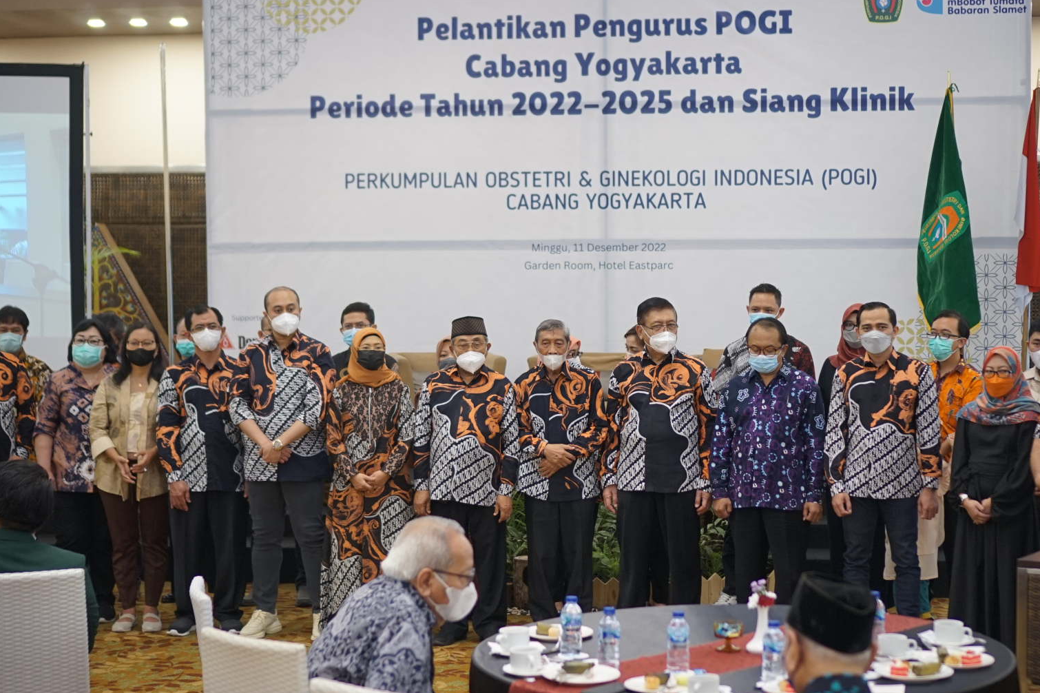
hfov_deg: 32.4
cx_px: 584
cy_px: 366
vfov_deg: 21.9
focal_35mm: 62
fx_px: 1791
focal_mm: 35
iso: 640
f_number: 1.8
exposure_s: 1/80
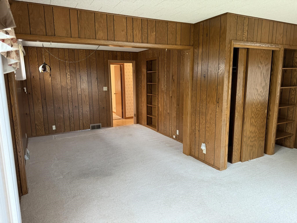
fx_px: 206
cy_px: 112
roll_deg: +1.1
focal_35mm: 24
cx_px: 148
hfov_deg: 71.6
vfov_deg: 56.8
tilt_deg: -7.8
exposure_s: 1/60
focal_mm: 6.76
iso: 320
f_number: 1.78
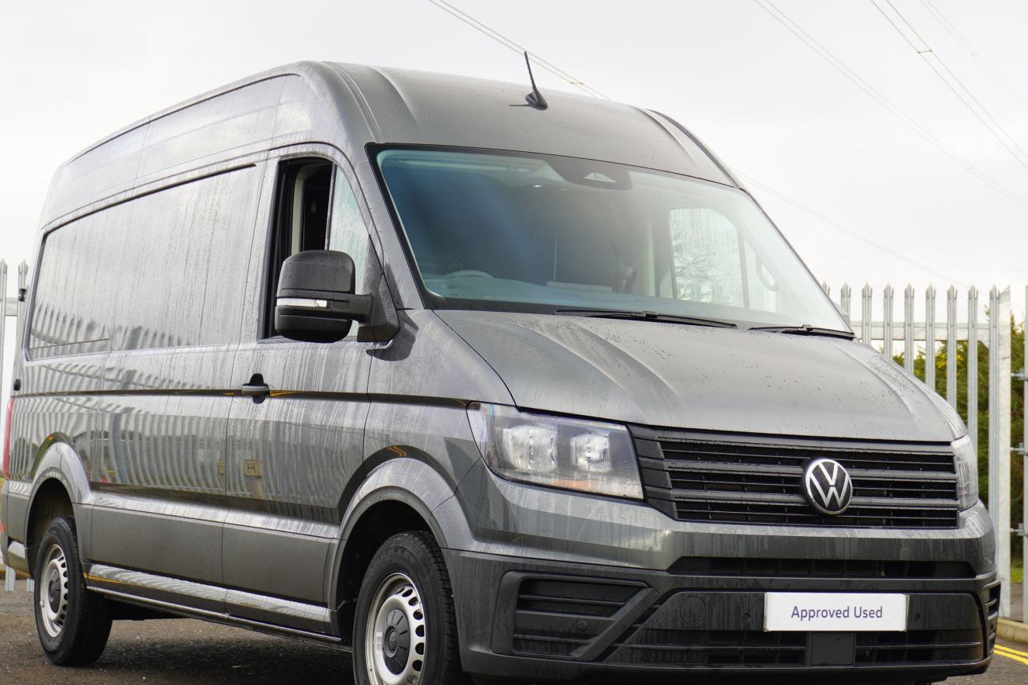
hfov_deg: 28.6
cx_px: 497
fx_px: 2016
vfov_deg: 19.3
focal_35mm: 71
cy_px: 409
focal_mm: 39
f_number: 5.6
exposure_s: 1/60
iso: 200
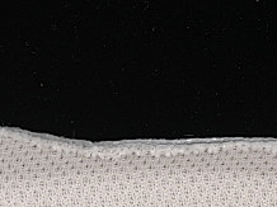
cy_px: 373
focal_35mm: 358
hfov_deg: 5.4
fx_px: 2862
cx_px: -269
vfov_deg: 4.1
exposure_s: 1/60
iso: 160
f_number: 7.1
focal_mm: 50
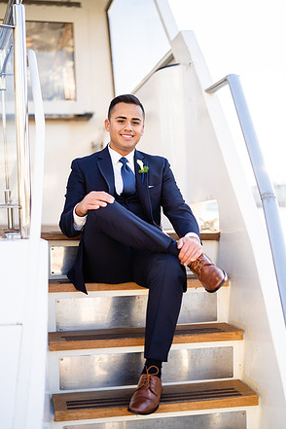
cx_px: 141
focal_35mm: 51
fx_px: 608
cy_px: 214
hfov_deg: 26.5
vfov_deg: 38.9
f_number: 1.4
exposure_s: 1/2000
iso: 160
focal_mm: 50
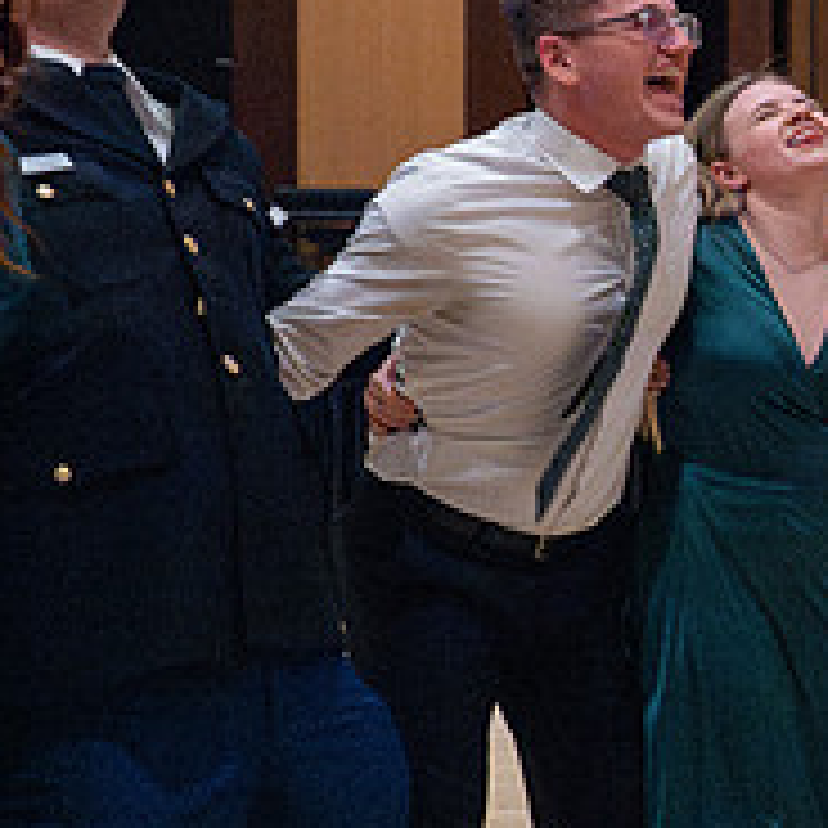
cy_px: 209
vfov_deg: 18.4
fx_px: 2544
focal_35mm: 94
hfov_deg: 16.6
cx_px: 1300
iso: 20000
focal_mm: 35
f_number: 3.5
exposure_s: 1/400
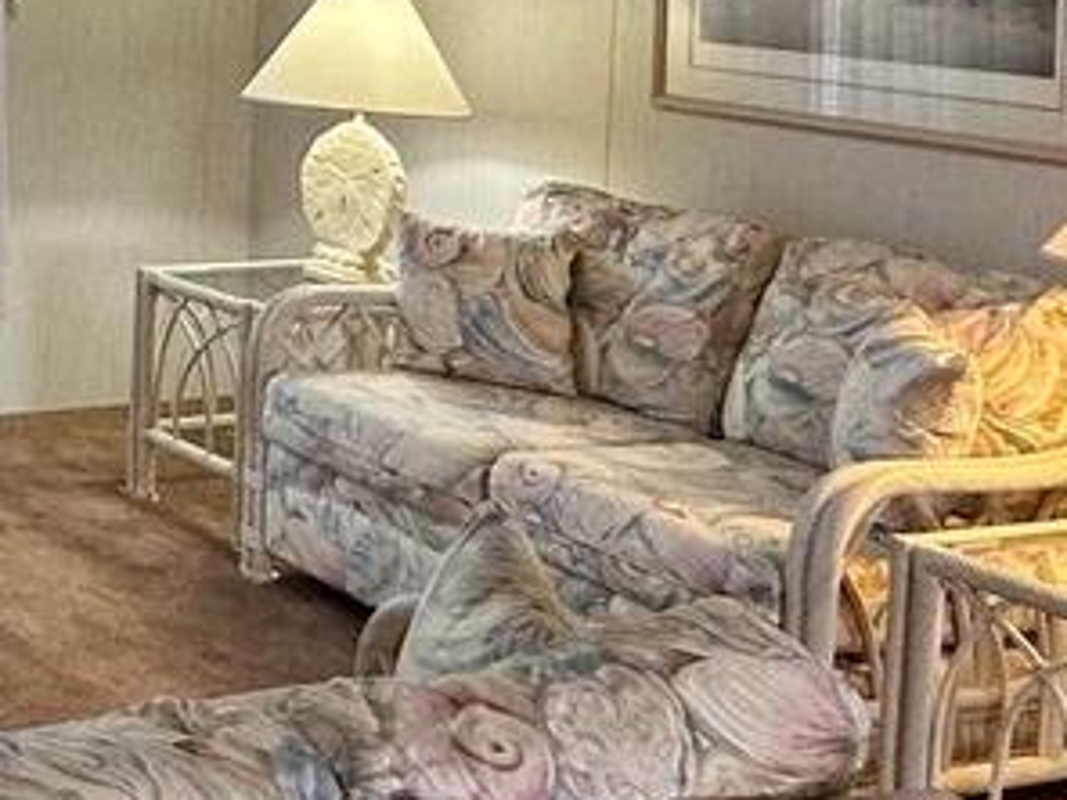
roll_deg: -1.7
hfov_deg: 23.9
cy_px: -36
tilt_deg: -3.4
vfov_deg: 20.8
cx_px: -433
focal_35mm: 68
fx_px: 2096
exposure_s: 1/120
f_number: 2.2
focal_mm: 2.22
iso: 160
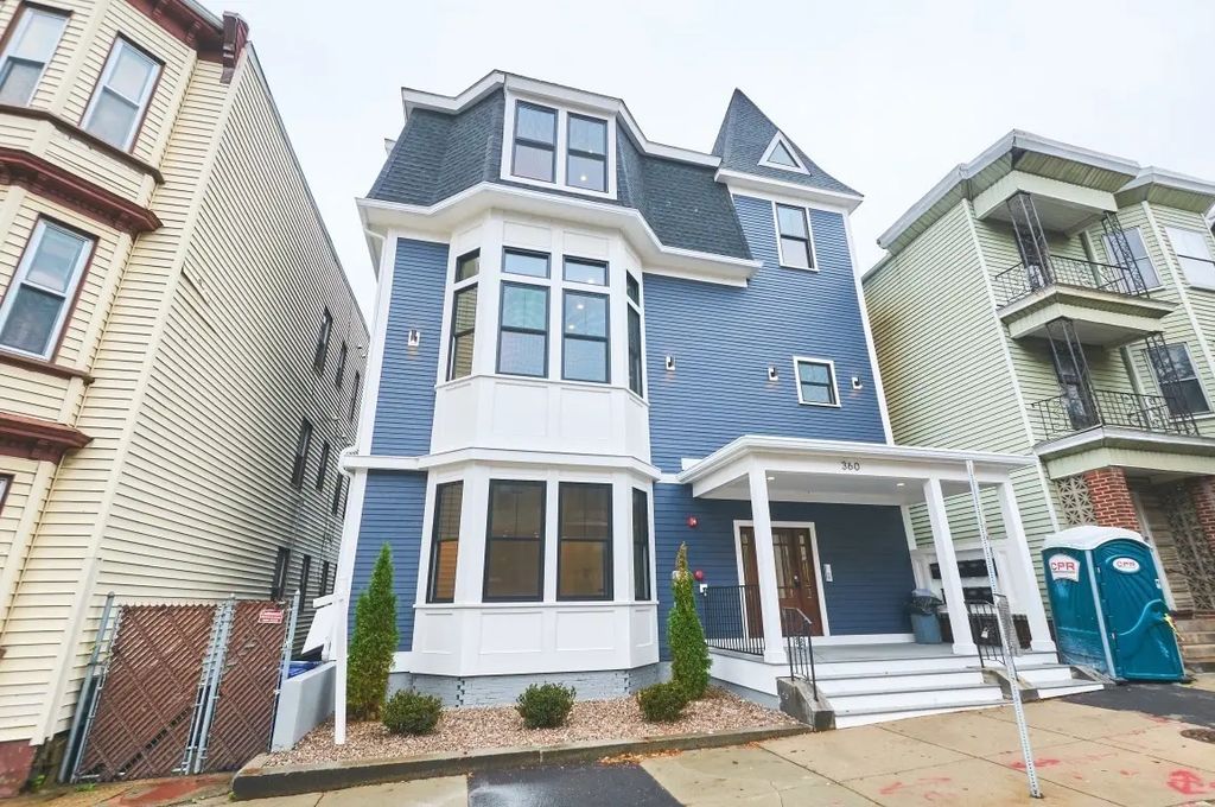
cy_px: 404
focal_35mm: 15
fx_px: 506
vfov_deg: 77.2
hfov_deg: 100.5
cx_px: 608
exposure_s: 1/125
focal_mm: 10
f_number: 5.6
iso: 200
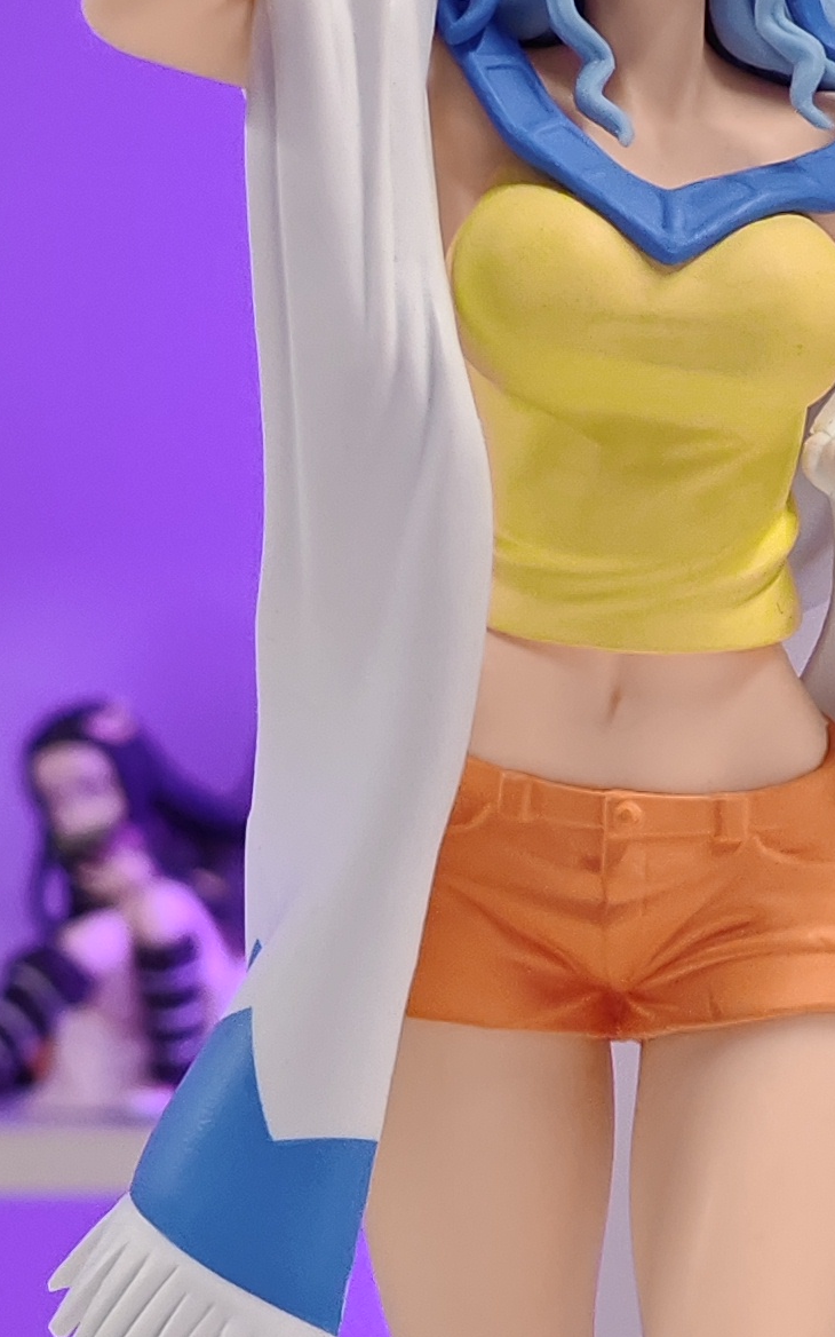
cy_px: 1186
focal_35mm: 237
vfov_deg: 8.8
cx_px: 801
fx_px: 8629
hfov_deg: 5.5
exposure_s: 1/25
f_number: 2.4
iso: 800
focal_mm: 7.48
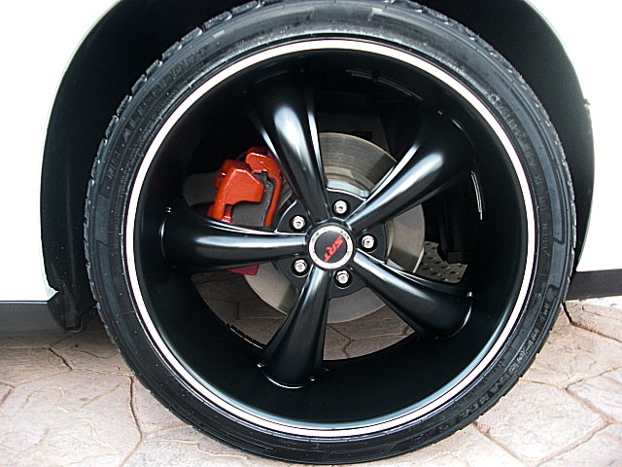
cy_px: 234
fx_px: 647
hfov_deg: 51.4
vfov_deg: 39.7
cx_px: 311
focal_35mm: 36
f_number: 2.8
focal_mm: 6.3
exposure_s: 1/125
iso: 200
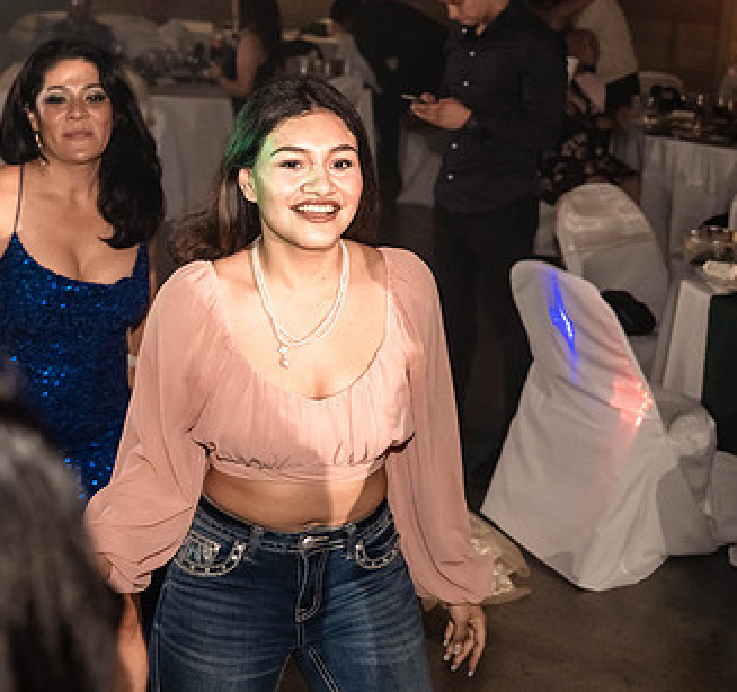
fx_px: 1425
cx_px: 268
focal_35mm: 61
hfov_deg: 28.9
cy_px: 135
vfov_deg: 26.8
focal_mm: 24
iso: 800
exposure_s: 1/250
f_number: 2.8
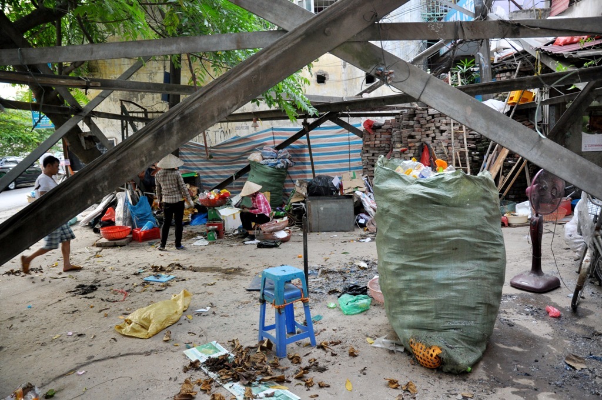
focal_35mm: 24
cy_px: 200
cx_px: 301
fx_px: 401
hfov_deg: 73.8
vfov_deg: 53.0
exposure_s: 1/80
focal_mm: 16
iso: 640
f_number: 3.5
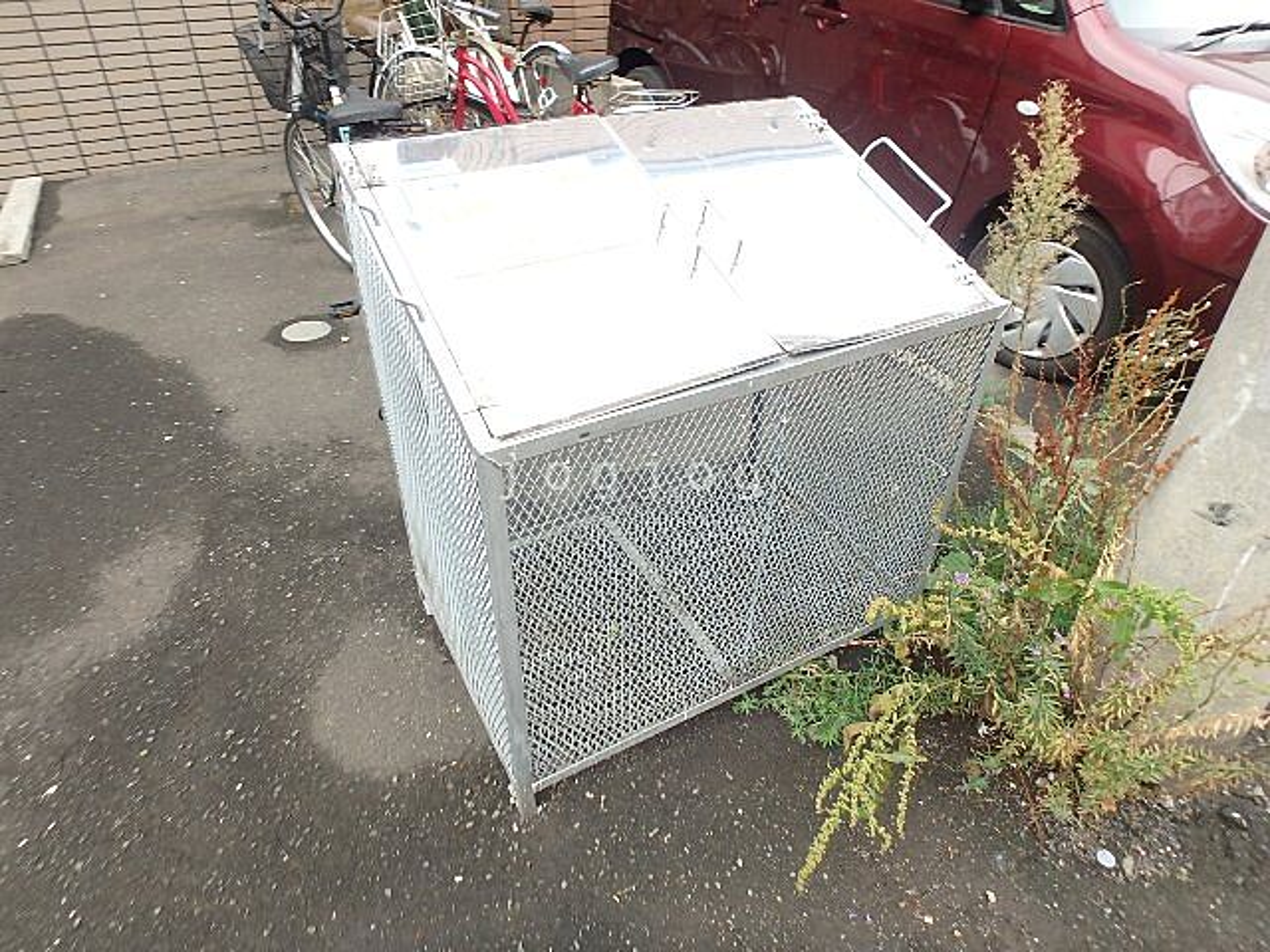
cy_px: 476
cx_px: 635
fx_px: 770
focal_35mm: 21
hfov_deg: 79.0
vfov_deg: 63.4
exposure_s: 1/60
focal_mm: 3.7
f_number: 3.5
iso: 200
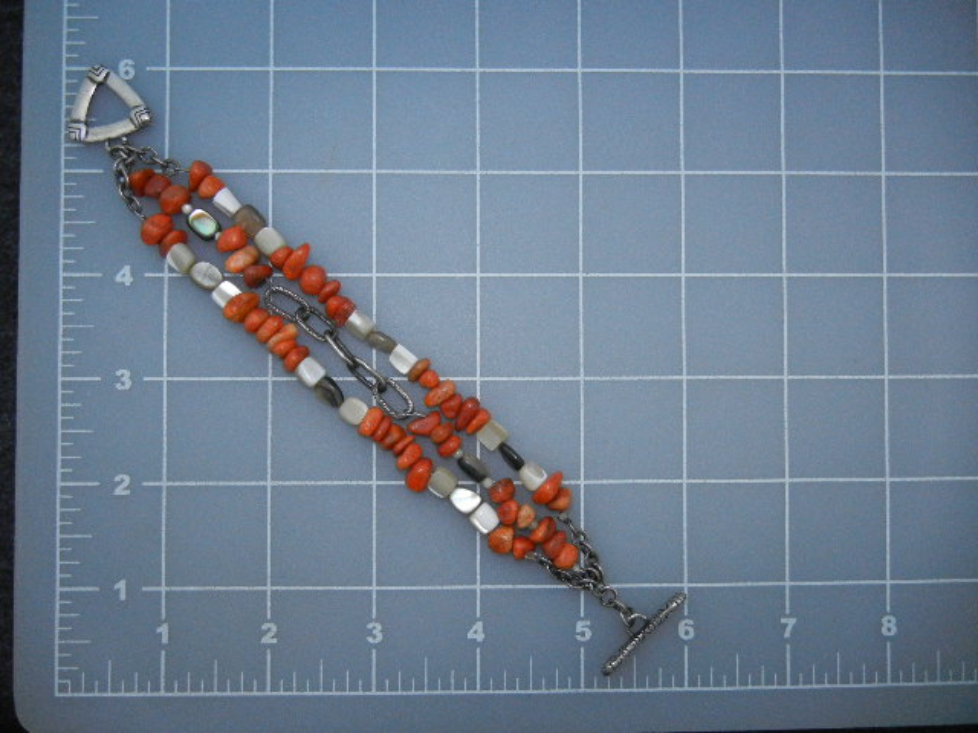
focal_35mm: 30
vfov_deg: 46.8
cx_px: 489
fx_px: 848
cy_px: 366
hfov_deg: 60.0
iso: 800
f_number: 7
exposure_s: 1/30
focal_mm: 5.4
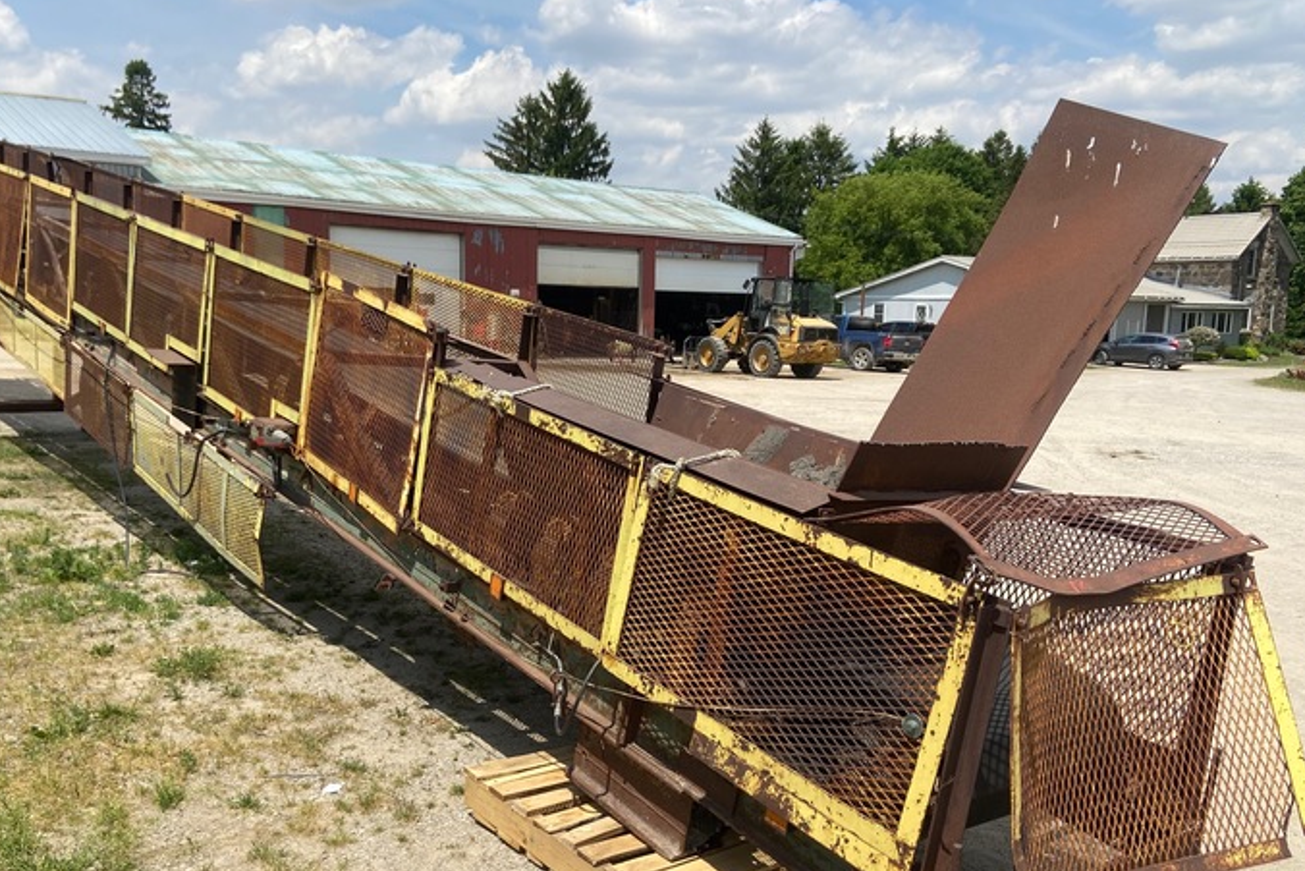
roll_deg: -0.5
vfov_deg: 41.0
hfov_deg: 58.7
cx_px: 624
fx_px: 1160
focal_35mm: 32
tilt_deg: -10.8
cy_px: 500
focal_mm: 4.25
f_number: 1.8
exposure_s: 1/3731
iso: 32
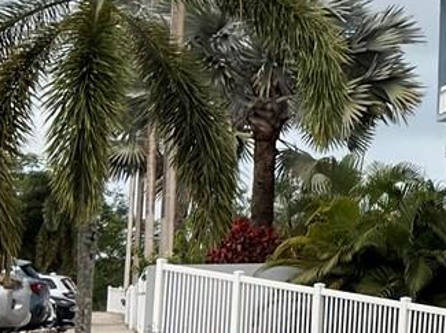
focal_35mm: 197
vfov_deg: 7.5
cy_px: 47
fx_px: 2535
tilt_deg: +2.8
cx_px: 990
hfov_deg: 9.2
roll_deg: -0.4
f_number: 1.78
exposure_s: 1/5882
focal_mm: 6.76
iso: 64
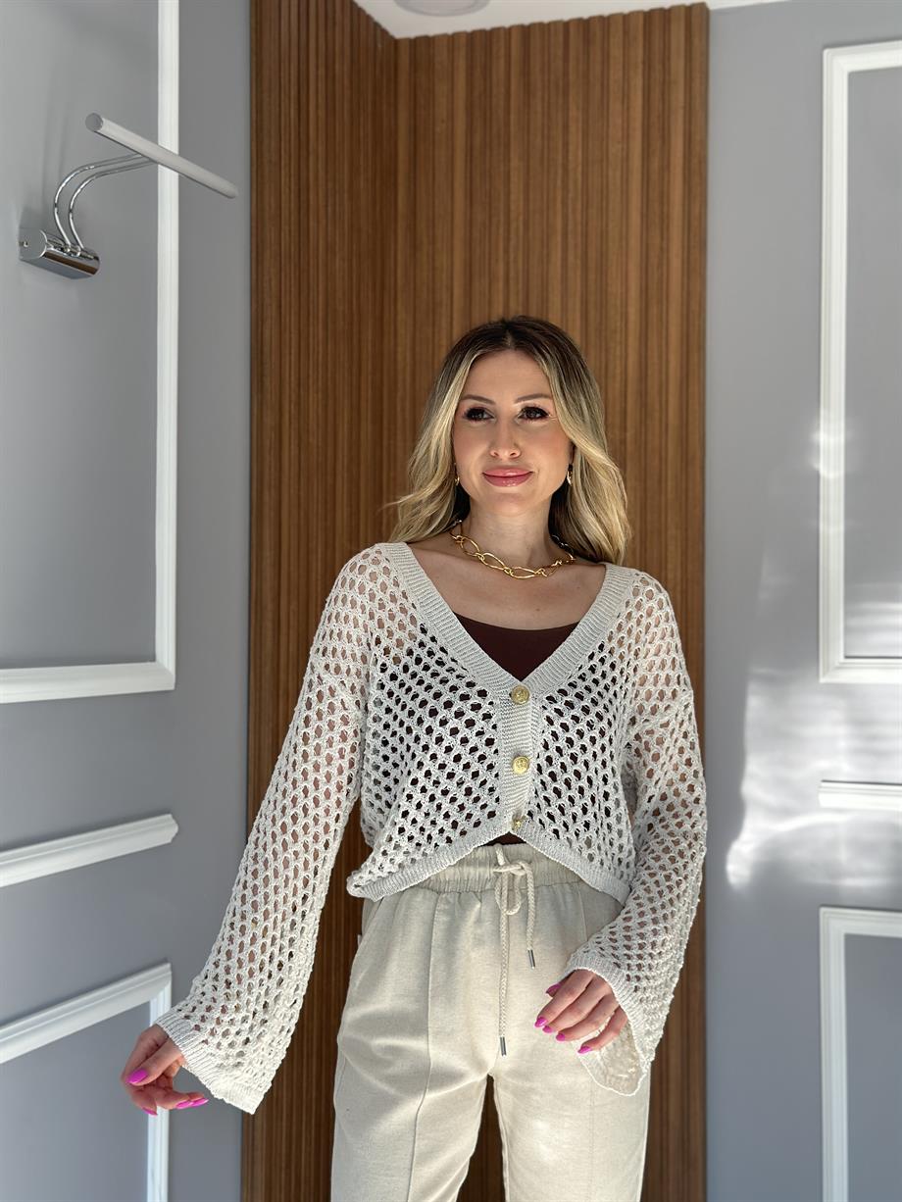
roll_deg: -0.8
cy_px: 601
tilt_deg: +0.0
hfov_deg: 30.3
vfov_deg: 39.6
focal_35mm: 48
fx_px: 1667
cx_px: 451
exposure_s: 1/171
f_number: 1.78
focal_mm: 6.86
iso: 100
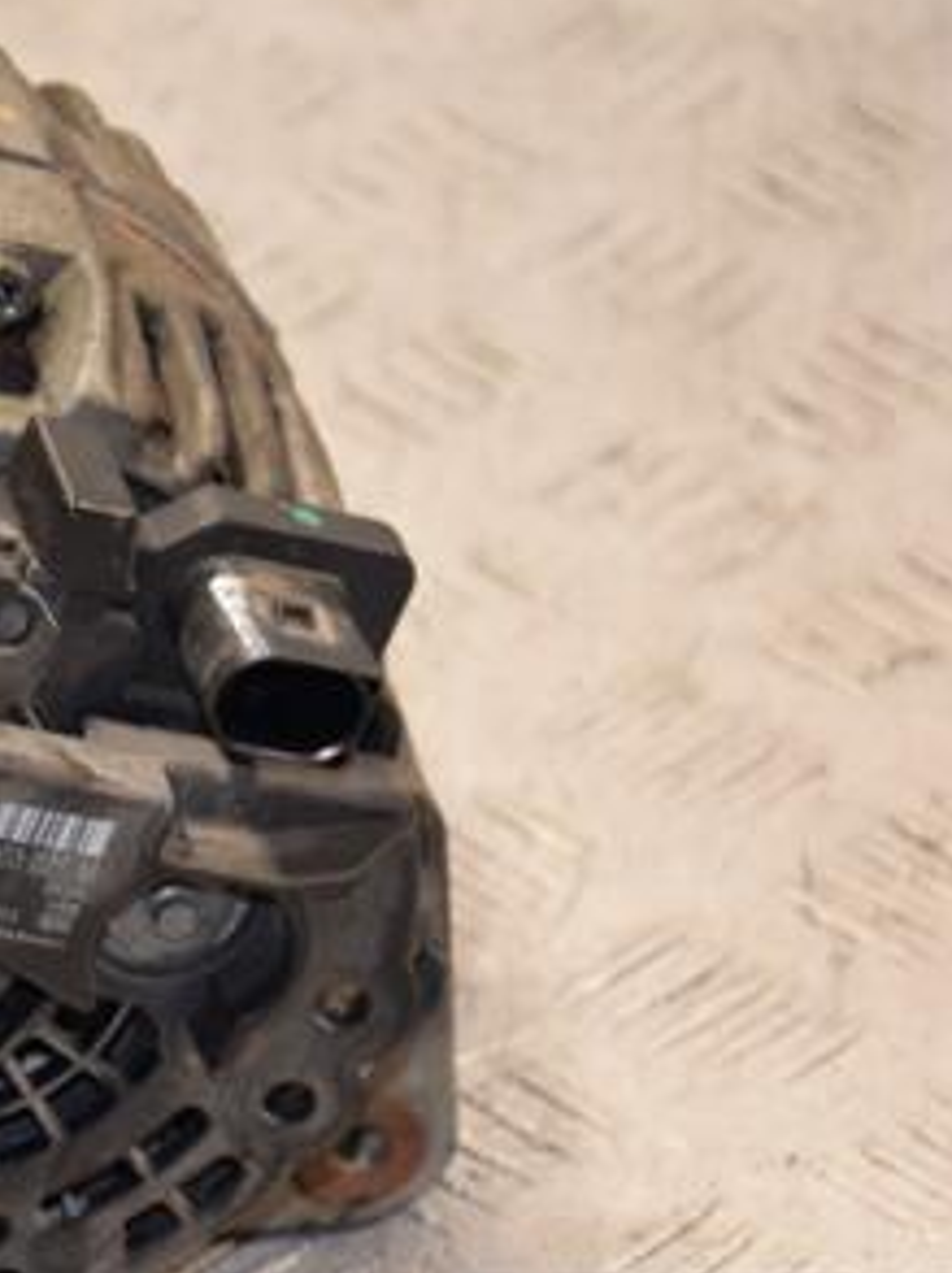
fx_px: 7607
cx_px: -235
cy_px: 765
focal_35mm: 207
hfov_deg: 7.1
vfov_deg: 9.6
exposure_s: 1/125
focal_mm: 70
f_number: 5.3
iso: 800
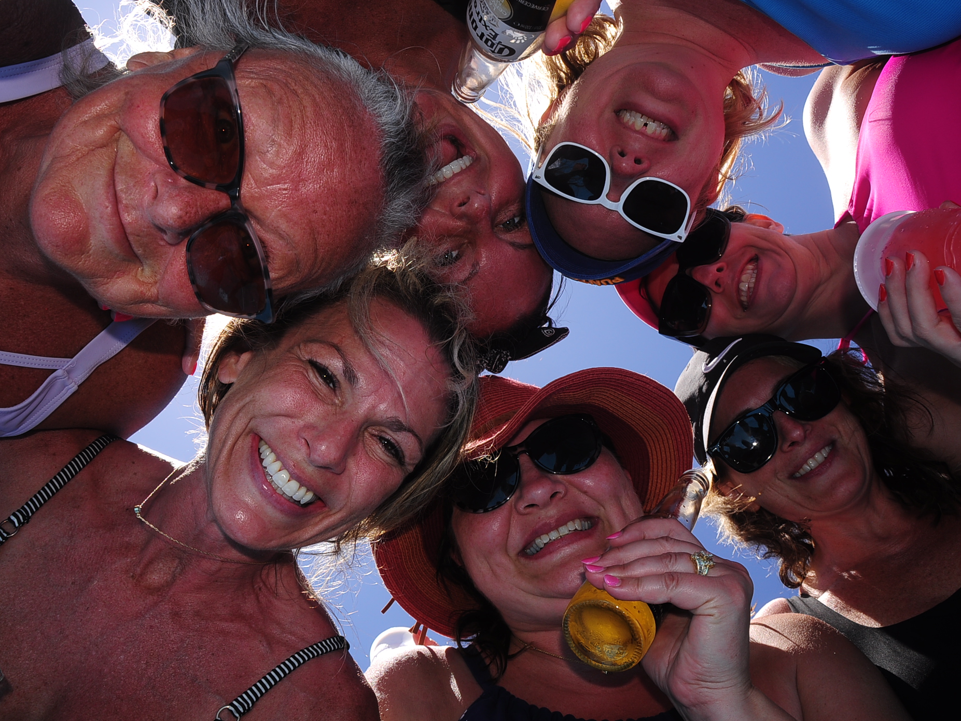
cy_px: 358
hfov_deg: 60.0
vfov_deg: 46.8
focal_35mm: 30
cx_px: 475
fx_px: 833
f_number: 10
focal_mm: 18
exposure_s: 1/200
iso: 100
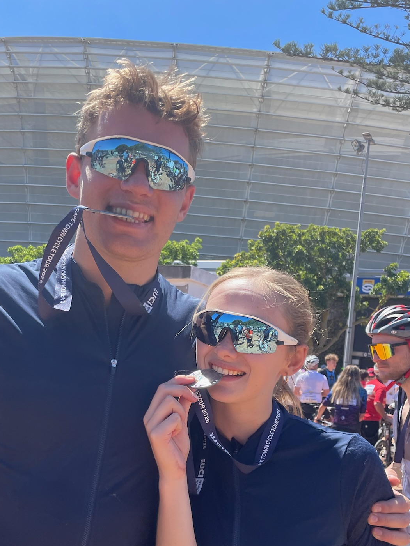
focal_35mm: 38
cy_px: 339
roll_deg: -5.5
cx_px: 172
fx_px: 600
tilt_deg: -5.0
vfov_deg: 48.5
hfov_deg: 37.6
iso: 32
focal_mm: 4.2
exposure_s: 1/1553
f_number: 1.6
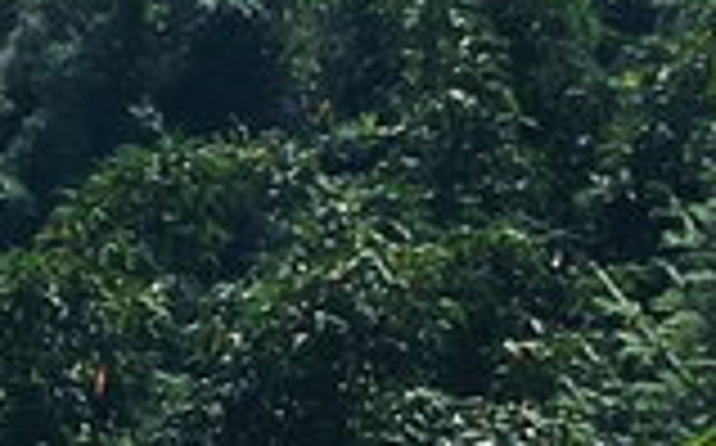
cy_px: 302
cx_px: -639
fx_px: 4522
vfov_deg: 5.6
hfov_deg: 8.6
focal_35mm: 232
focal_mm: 4.15
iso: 25
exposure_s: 1/3344
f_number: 2.2
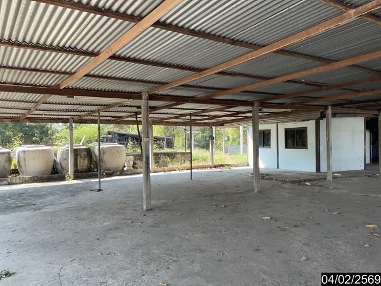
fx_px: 319
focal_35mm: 29
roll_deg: +2.1
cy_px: 143
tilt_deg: -1.3
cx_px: 190
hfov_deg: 61.7
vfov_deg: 48.2
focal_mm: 3
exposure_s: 1/120
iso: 20
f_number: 1.8
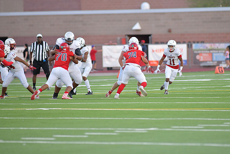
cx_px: 138
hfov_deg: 5.6
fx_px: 2339
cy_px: 70
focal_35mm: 366
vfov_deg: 3.8
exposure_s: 1/1250
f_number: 3.5
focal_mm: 300
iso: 1400
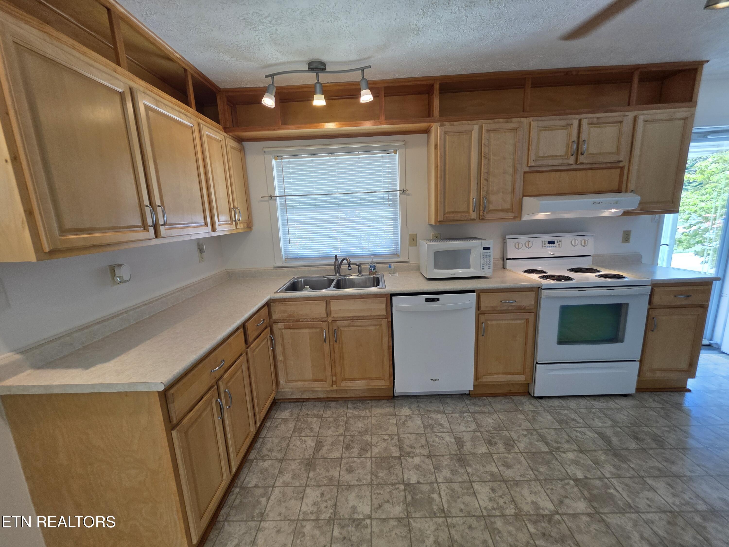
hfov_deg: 106.2
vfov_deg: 89.9
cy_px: 274
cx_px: 364
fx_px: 274
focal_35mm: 13
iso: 64
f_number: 1.9
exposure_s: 1/120
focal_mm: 2.2
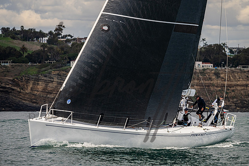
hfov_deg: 6.4
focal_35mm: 319
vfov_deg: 4.3
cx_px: 137
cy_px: 68
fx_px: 2210
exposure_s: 1/5000
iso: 400
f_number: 5.6
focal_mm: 250
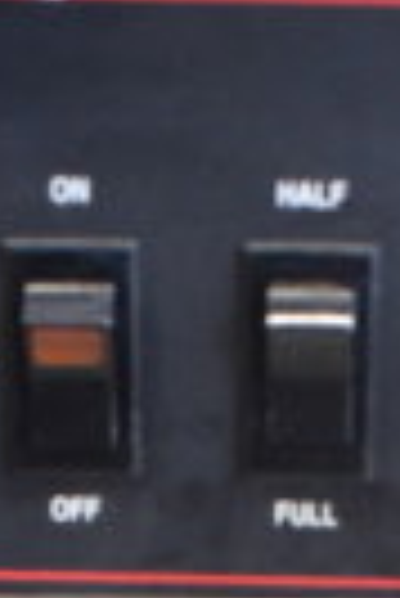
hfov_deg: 7.4
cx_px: 306
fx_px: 3092
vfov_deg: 10.0
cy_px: 1297
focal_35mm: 186
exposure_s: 1/30
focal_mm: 18
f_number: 3.5
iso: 1000
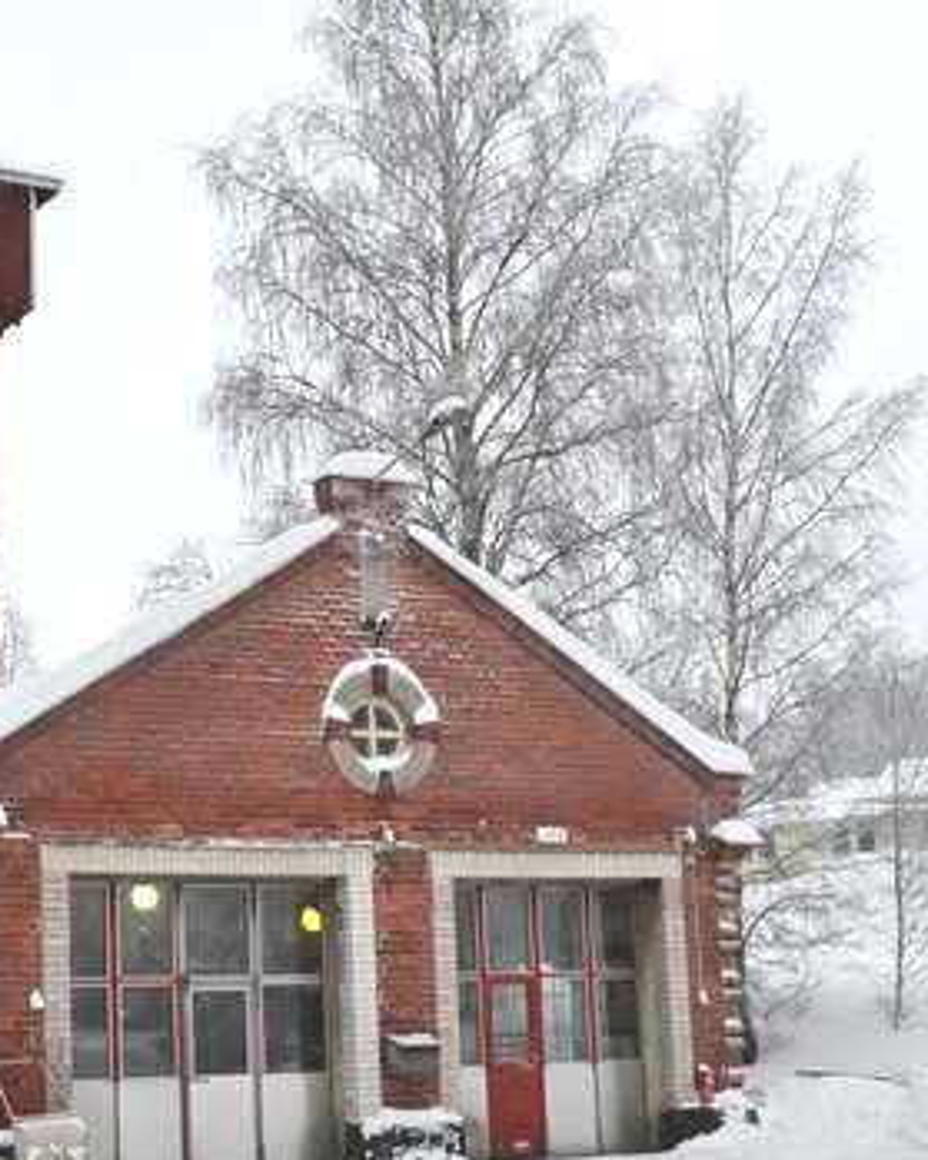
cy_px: 602
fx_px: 2129
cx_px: 130
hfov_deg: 24.0
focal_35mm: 62
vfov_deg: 30.5
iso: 400
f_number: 10
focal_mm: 24
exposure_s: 1/200
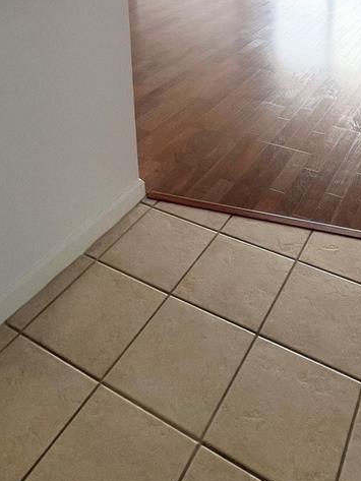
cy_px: -1
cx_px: 245
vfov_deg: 46.3
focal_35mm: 33
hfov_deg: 42.3
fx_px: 459
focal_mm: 1.57
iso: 32
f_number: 1.8
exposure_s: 1/152
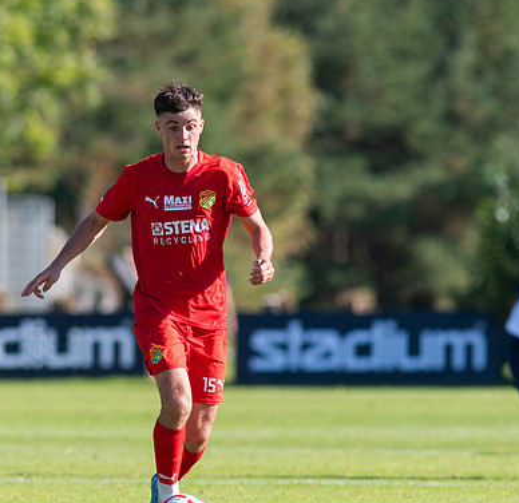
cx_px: 159
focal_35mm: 676
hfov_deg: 2.6
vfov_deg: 2.6
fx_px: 11291
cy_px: 272
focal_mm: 300
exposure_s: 1/1600
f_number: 3.5
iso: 280
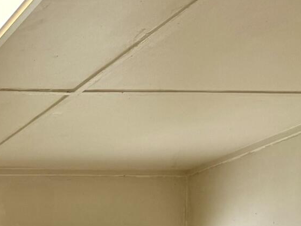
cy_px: 402
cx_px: -222
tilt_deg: -1.5
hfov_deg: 18.2
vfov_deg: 14.7
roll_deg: +0.9
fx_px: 765
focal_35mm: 88
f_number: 1.78
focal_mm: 6.76
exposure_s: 1/238
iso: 100
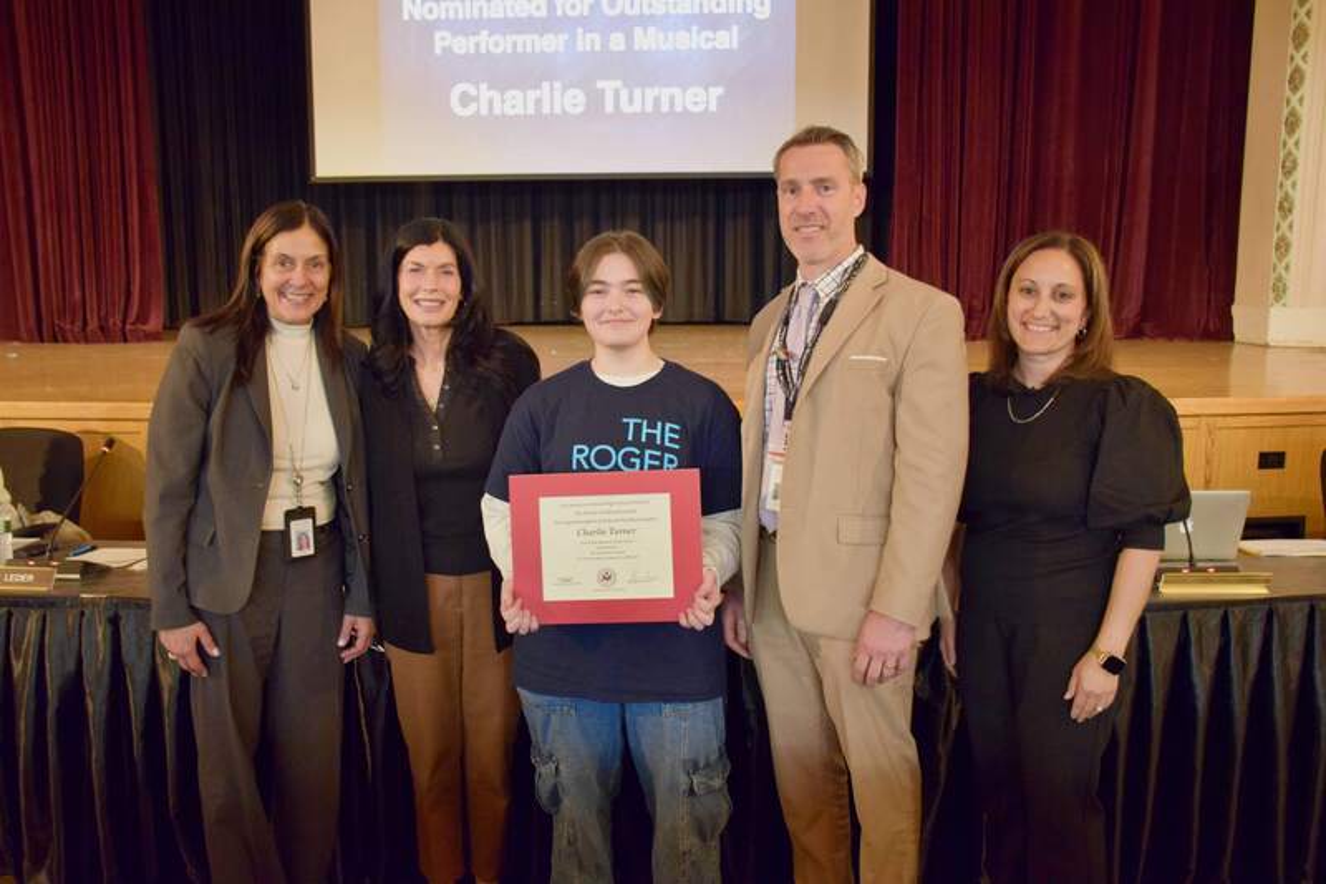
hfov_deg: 57.2
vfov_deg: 40.0
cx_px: 663
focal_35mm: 33
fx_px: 1215
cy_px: 442
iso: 3200
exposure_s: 1/30
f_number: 3.5
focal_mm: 22
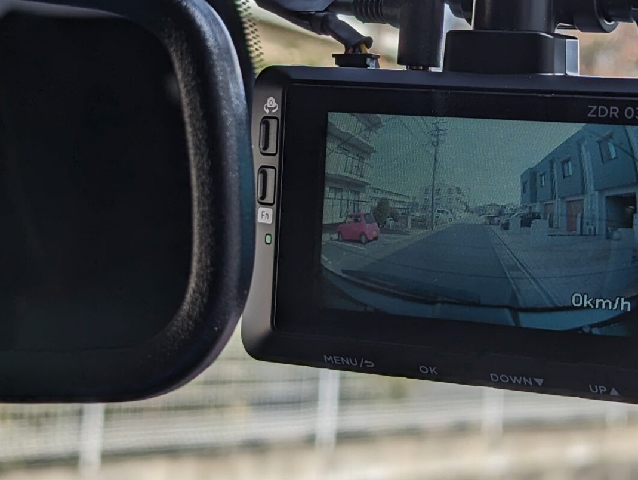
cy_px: 117
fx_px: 2123
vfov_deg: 12.9
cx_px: 378
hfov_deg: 17.1
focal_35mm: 115
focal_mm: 6.81
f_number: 1.85
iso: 36
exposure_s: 1/644
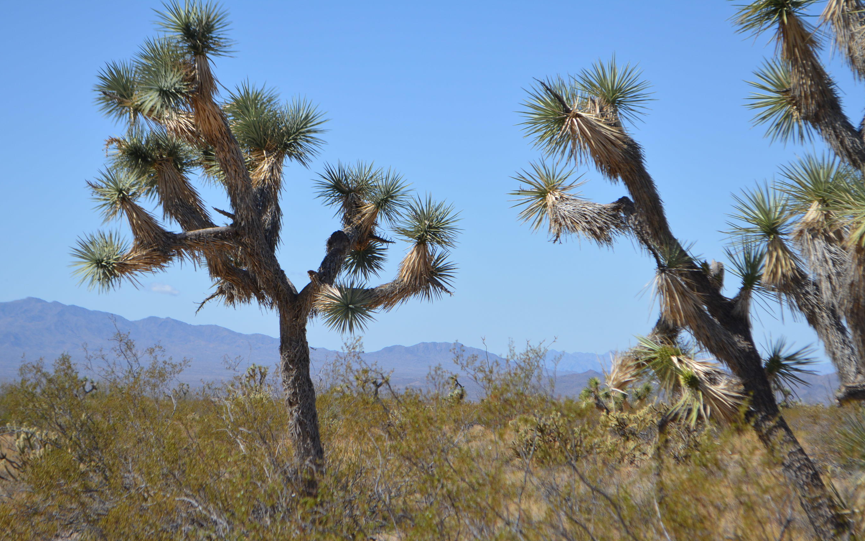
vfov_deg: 14.1
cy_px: 312
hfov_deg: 22.4
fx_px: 2182
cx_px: 433
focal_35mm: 93
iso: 400
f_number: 7.1
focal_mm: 55
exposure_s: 1/1600
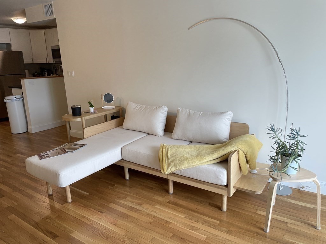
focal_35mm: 26
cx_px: 163
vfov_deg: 53.1
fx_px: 245
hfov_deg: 67.3
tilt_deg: -14.1
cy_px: 122
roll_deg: +1.8
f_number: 1.6
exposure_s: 1/120
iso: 40
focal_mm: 4.2
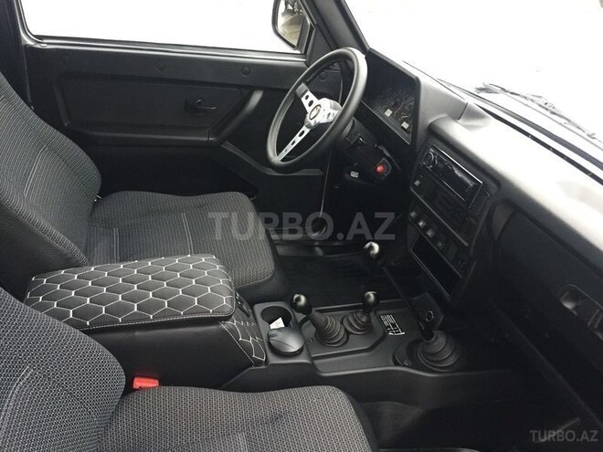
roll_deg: -4.7
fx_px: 505
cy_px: 226
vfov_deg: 48.2
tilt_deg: -31.5
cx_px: 302
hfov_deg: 61.7
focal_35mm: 29
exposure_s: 1/33
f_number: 2.2
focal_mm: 4.15
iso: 200
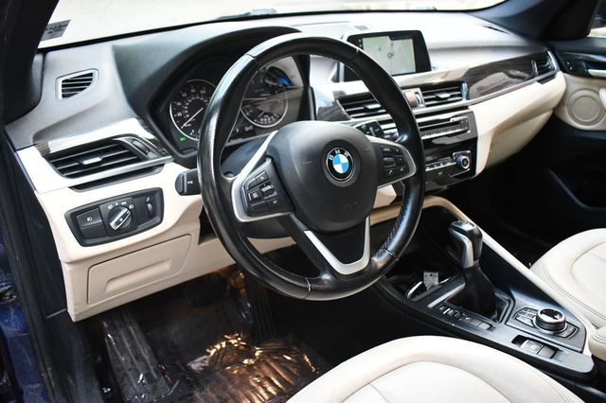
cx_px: 303
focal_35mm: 30
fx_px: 505
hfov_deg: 62.0
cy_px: 202
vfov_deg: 43.6
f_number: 3.8
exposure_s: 1/125
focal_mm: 20
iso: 2000
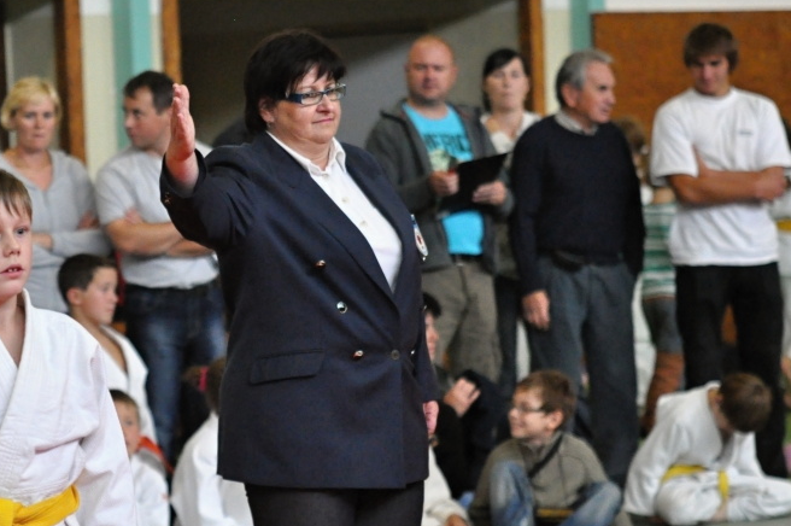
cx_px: 218
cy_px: 298
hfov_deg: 12.8
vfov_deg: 8.6
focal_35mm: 160
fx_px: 3512
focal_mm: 70
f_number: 2.8
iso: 3200
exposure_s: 1/800
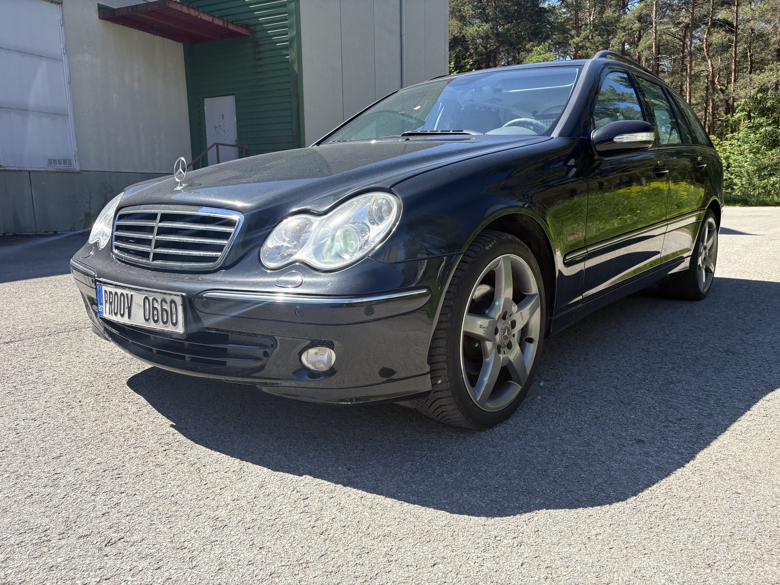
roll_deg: +2.5
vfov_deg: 53.1
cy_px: 292
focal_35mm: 26
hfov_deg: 67.3
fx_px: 586
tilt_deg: -9.1
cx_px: 390
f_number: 1.6
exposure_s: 1/1799
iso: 64
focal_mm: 5.96
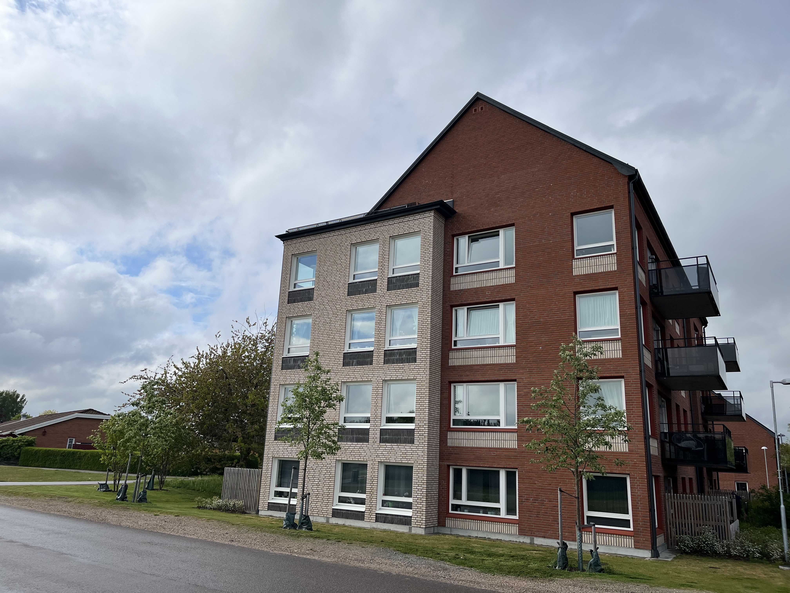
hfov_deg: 67.3
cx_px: 395
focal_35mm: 26
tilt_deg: +15.8
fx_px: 593
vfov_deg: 53.1
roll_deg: -2.5
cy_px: 296
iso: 50
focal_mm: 5.1
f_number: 1.6
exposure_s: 1/5319
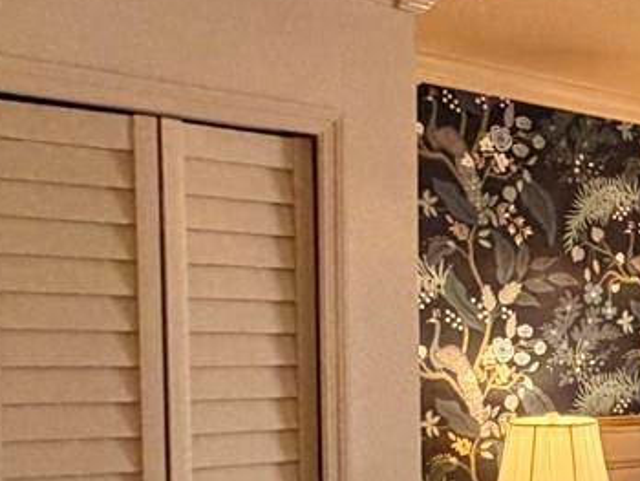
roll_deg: +0.0
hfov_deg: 24.9
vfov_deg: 22.4
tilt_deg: -4.0
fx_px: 1184
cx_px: 894
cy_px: 426
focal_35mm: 64
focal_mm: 2.22
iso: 250
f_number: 2.2
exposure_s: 1/120
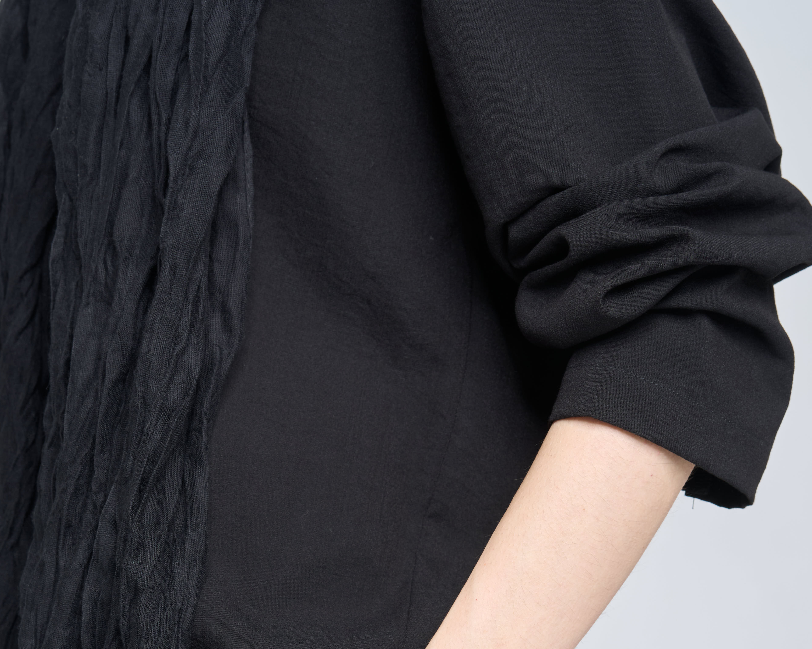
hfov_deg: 13.2
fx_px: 3509
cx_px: 349
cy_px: 590
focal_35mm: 146
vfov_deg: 10.5
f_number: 8
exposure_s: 1/125
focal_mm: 85
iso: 200
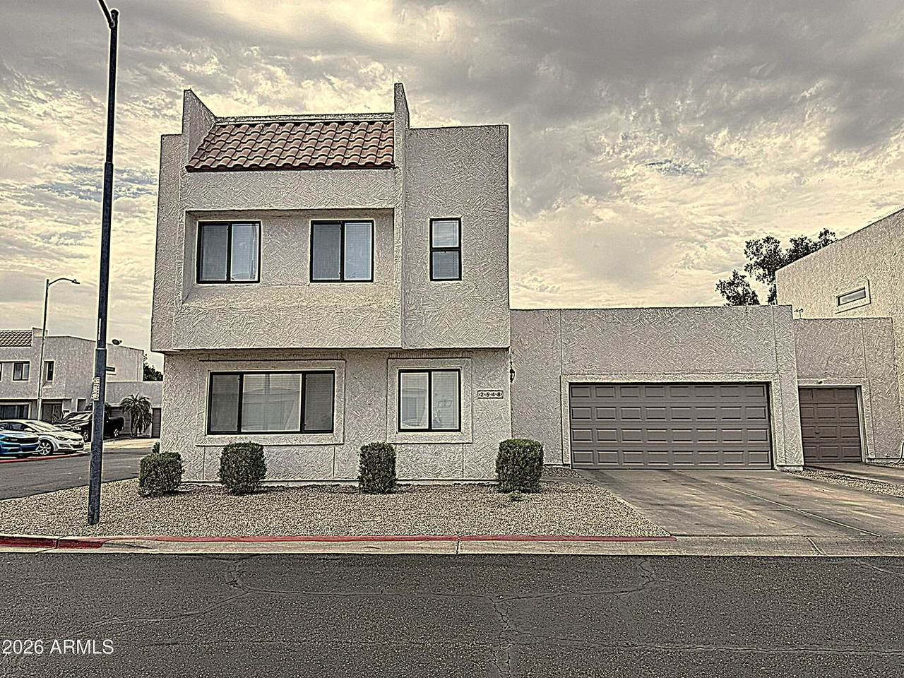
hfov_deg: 71.6
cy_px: 339
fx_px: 627
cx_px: 452
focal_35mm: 24
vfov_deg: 56.8
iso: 80
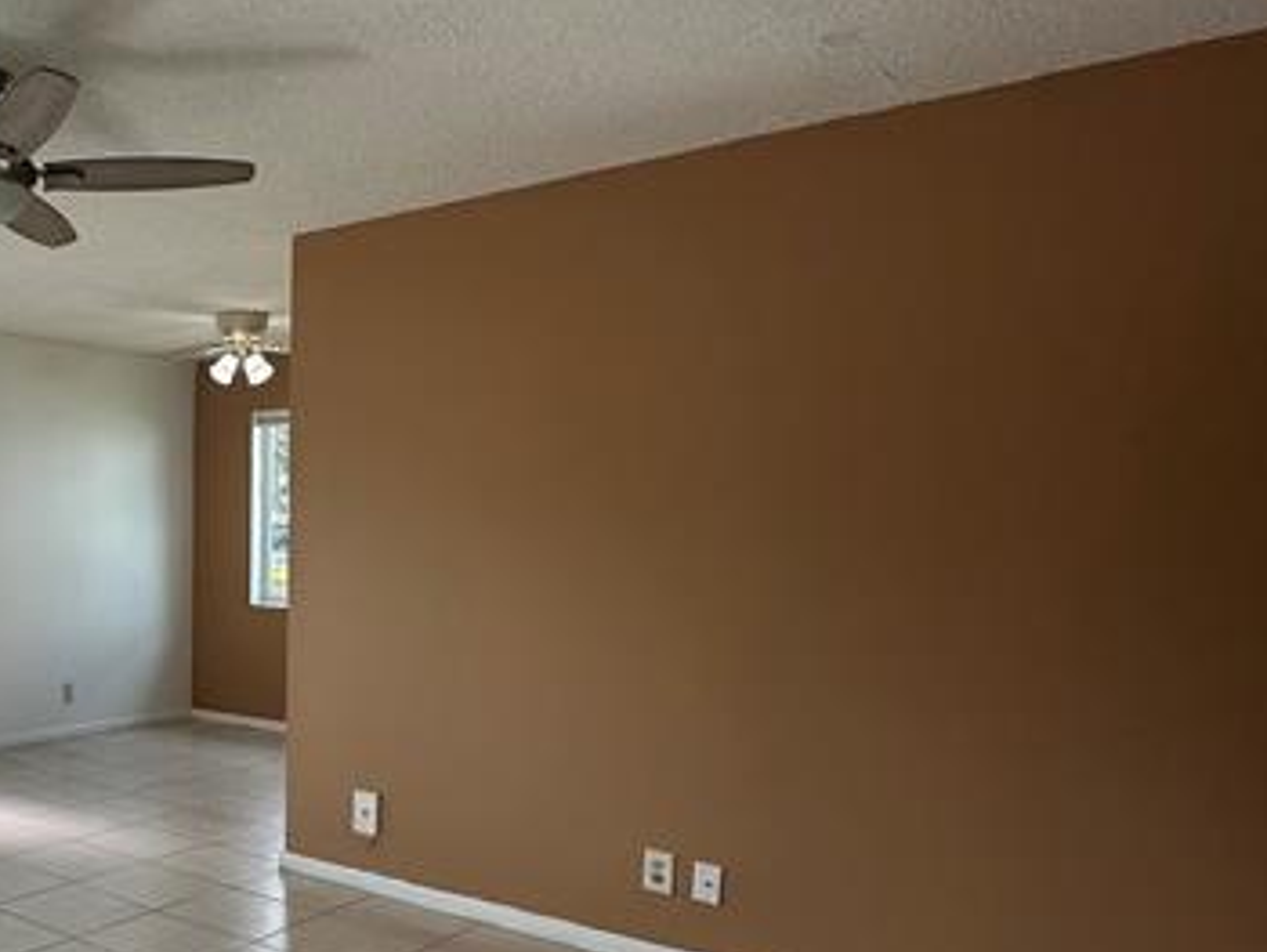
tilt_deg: -1.2
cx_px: 18
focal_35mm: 32
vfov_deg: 44.1
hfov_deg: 47.7
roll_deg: -0.9
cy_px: 554
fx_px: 1172
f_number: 2.2
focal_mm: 2.22
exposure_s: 1/215
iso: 40
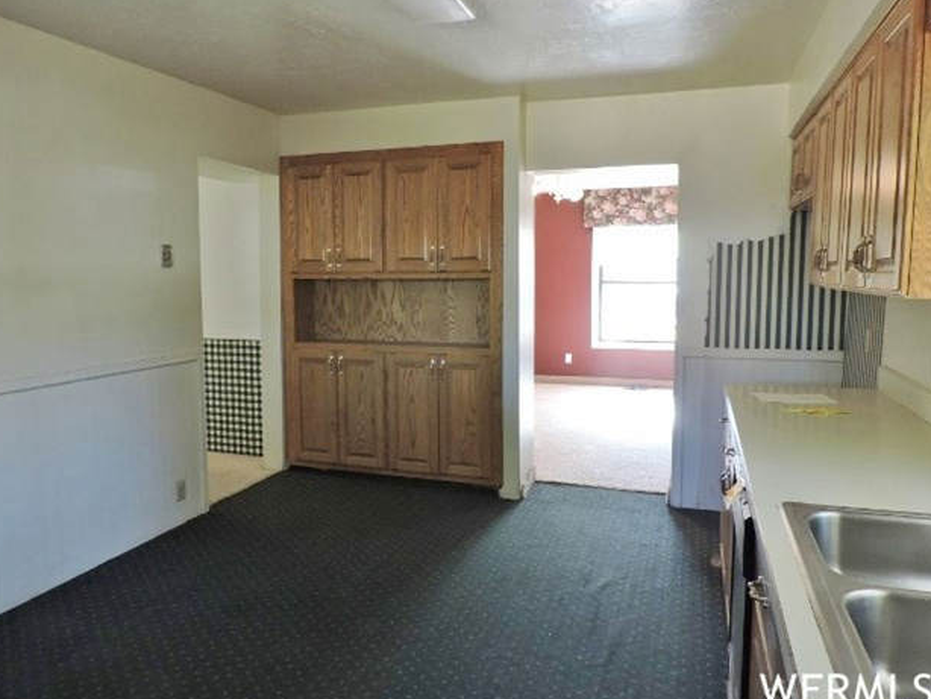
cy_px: 346
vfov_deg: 54.9
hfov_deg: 69.4
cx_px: 452
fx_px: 673
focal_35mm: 25
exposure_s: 1/30
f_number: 3
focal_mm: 4.3
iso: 280
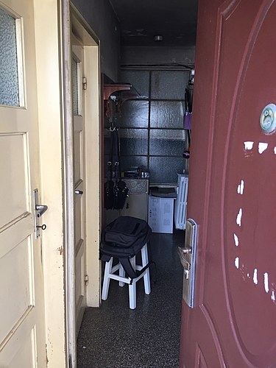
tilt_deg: -9.7
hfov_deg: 48.2
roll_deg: -0.5
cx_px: 138
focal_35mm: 29
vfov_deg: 61.7
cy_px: 184
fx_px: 308
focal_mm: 4.15
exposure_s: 1/33
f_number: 2.2
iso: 50
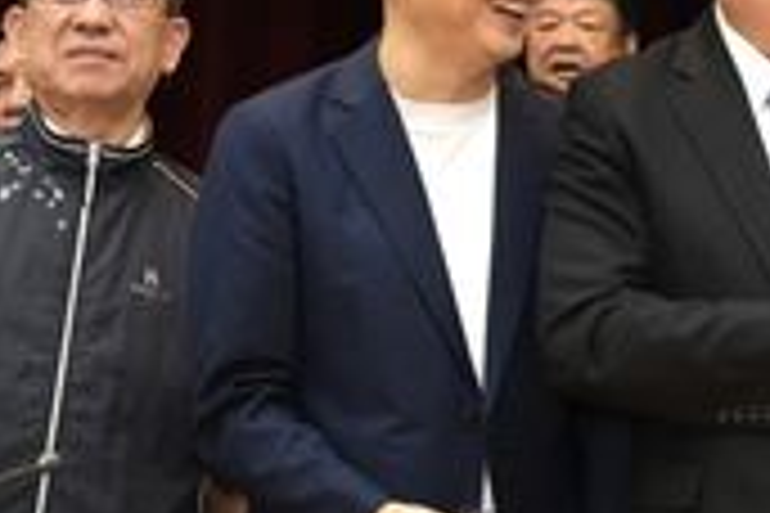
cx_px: 883
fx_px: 2802
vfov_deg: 10.4
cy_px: 52
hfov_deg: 15.2
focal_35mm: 131
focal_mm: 37.6
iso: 1600
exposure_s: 1/250
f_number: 2.8
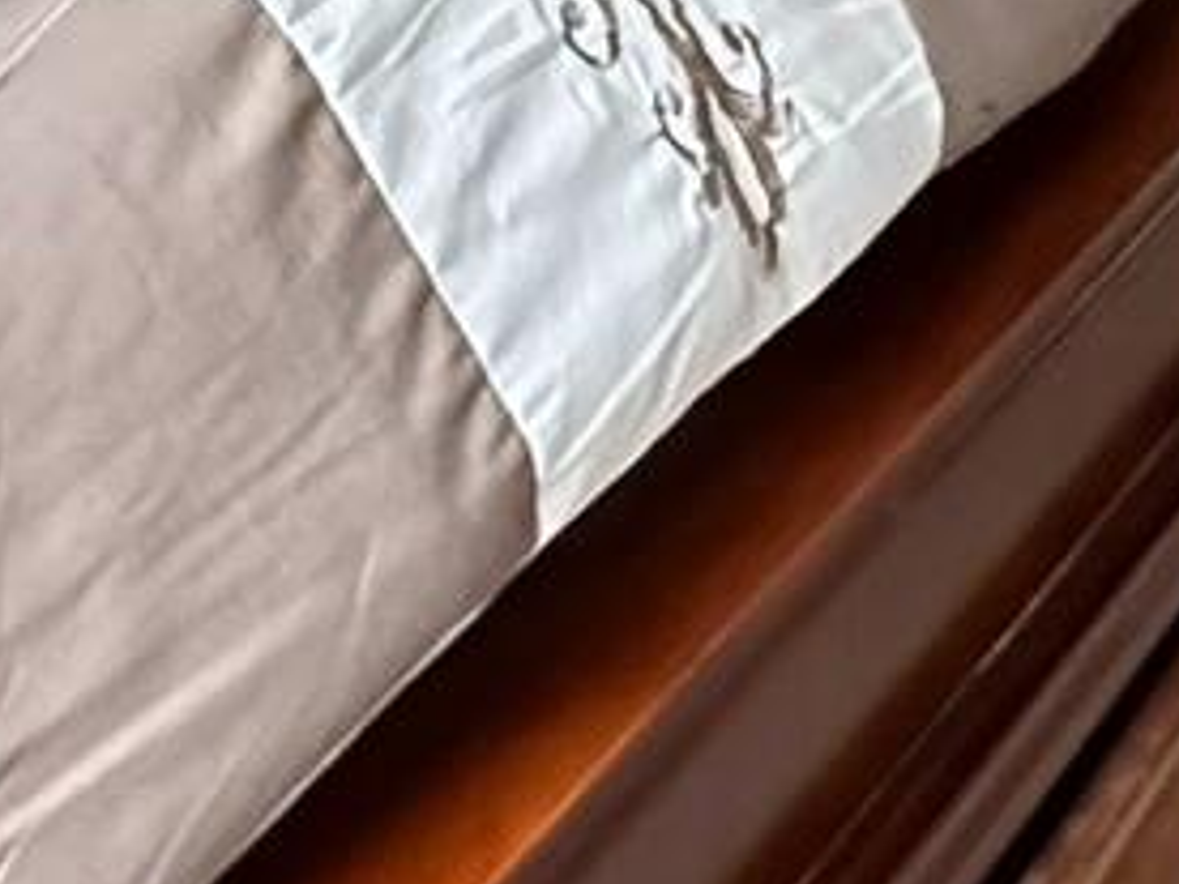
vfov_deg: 13.3
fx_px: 3542
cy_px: -504
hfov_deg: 18.7
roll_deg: +3.7
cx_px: 214
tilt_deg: -10.5
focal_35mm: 104
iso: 1250
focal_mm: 2.22
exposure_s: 1/40
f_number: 2.2
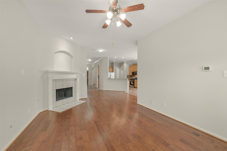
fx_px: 88
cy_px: 76
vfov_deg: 81.2
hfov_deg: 104.2
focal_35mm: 14
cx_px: 114
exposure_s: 1/10
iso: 500
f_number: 11
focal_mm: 14
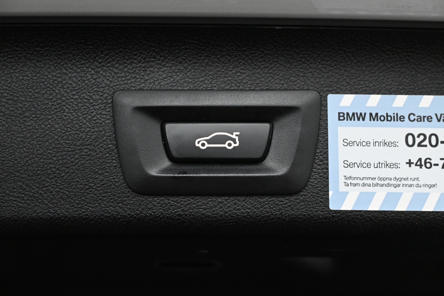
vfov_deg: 32.4
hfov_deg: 47.2
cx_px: 222
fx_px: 509
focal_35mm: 41
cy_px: 148
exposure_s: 1/200
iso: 6400
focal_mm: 27.5
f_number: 7.1
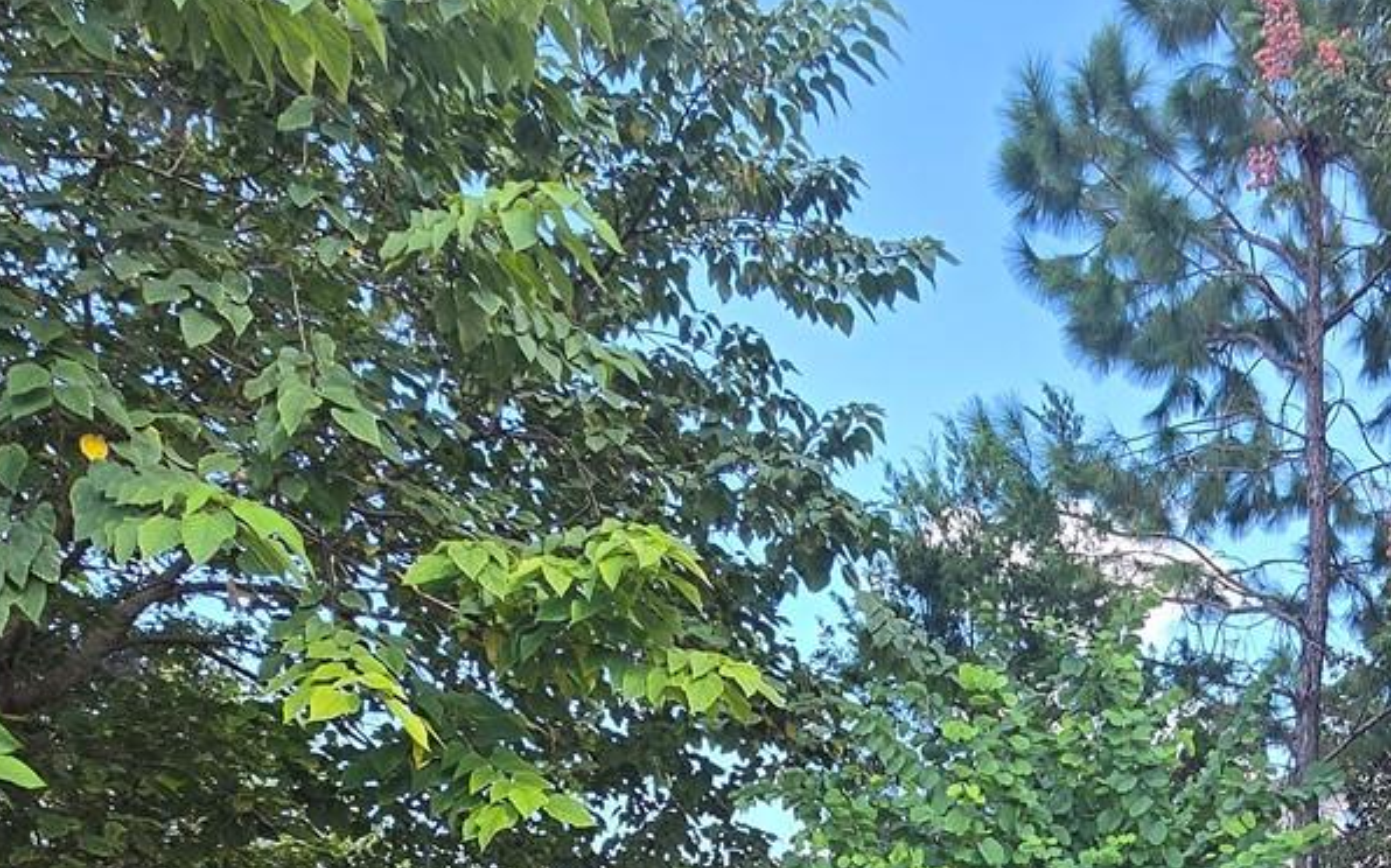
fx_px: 1402
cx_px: 1132
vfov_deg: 26.7
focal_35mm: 37
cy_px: 1237
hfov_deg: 49.4
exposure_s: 1/165
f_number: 2.2
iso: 25
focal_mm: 1.7
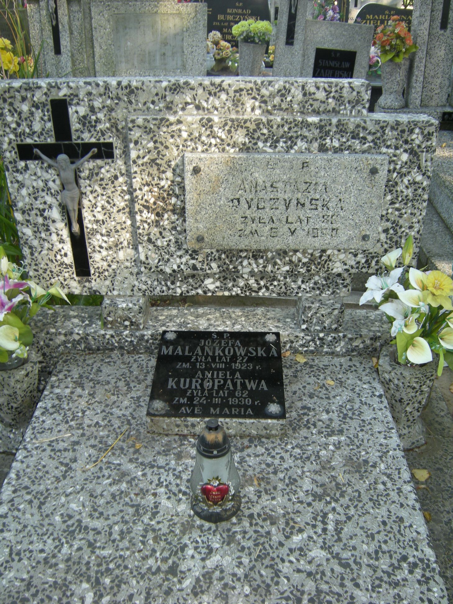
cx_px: 226
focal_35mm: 31
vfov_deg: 58.4
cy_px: 302
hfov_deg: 45.4
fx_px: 541
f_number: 2.9
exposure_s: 1/51.3
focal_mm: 5.3
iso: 64
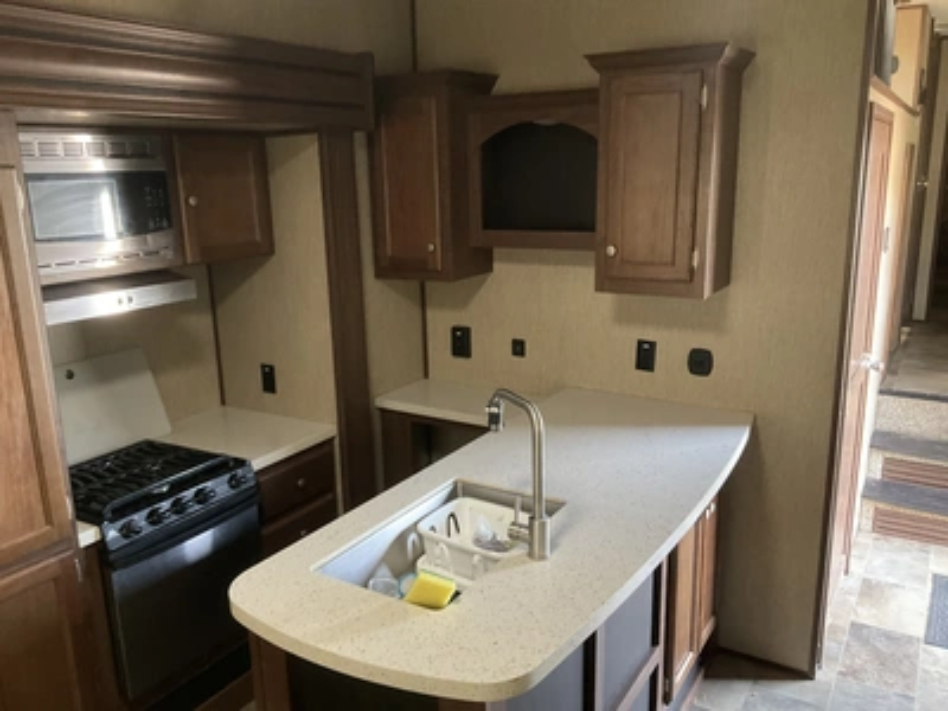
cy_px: 356
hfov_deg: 61.7
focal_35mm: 29
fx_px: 794
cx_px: 474
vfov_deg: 48.2
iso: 320
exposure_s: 1/56
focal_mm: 3
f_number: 1.8
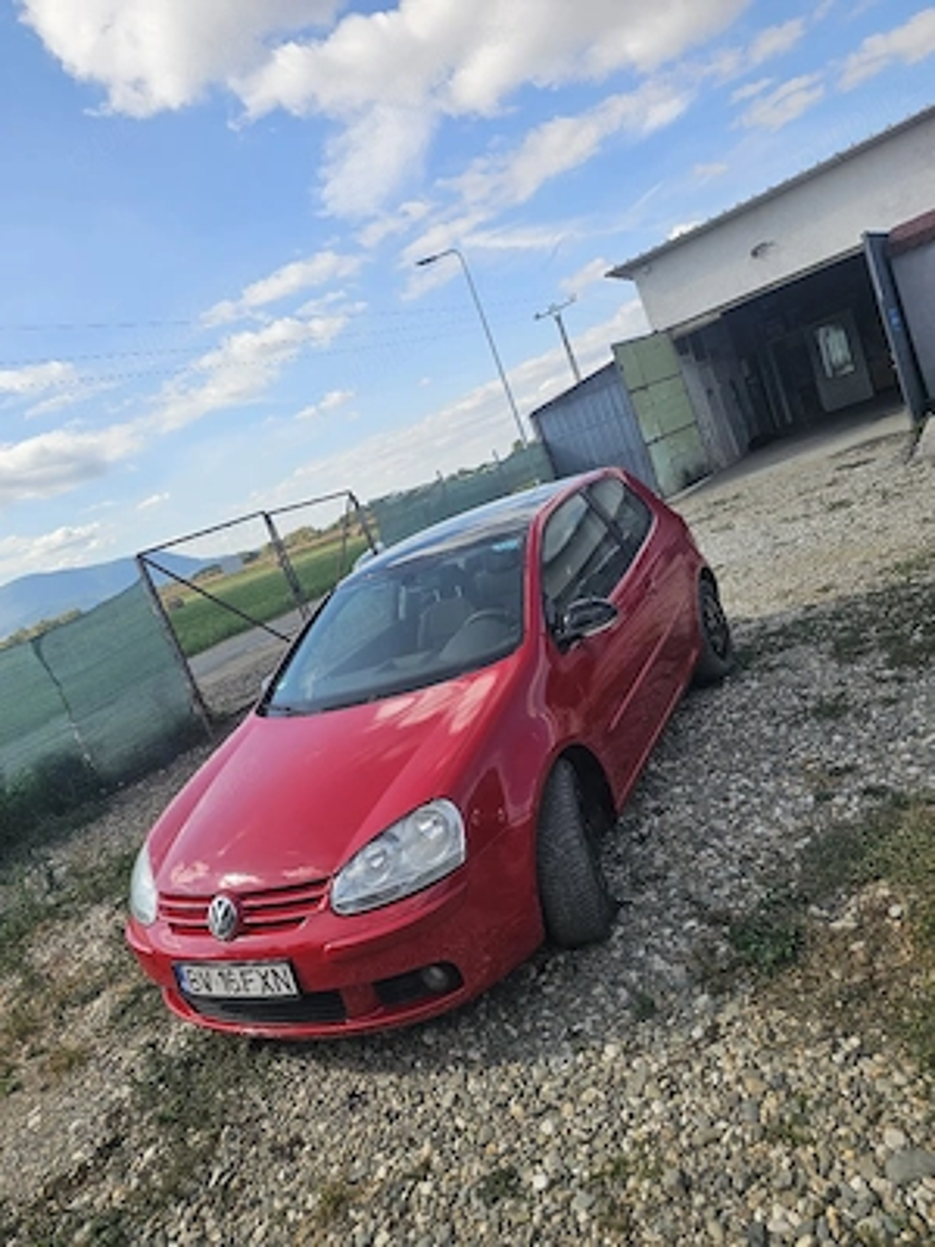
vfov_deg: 73.9
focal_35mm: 23
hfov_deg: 58.9
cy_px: 624
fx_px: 828
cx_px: 468
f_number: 1.7
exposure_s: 1/769
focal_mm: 6.3
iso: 10
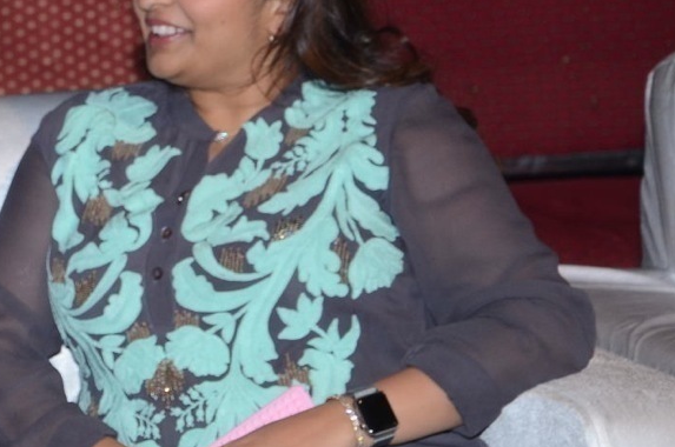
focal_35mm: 313
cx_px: -72
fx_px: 5859
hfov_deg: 6.6
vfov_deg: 4.4
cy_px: 161
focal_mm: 92
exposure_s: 1/125
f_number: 6.3
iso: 500
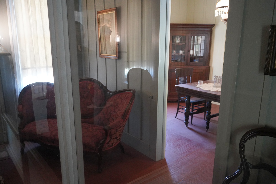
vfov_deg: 46.4
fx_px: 215
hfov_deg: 65.5
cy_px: 92
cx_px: 138
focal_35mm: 28
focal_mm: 28
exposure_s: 1/100
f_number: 4
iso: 6400
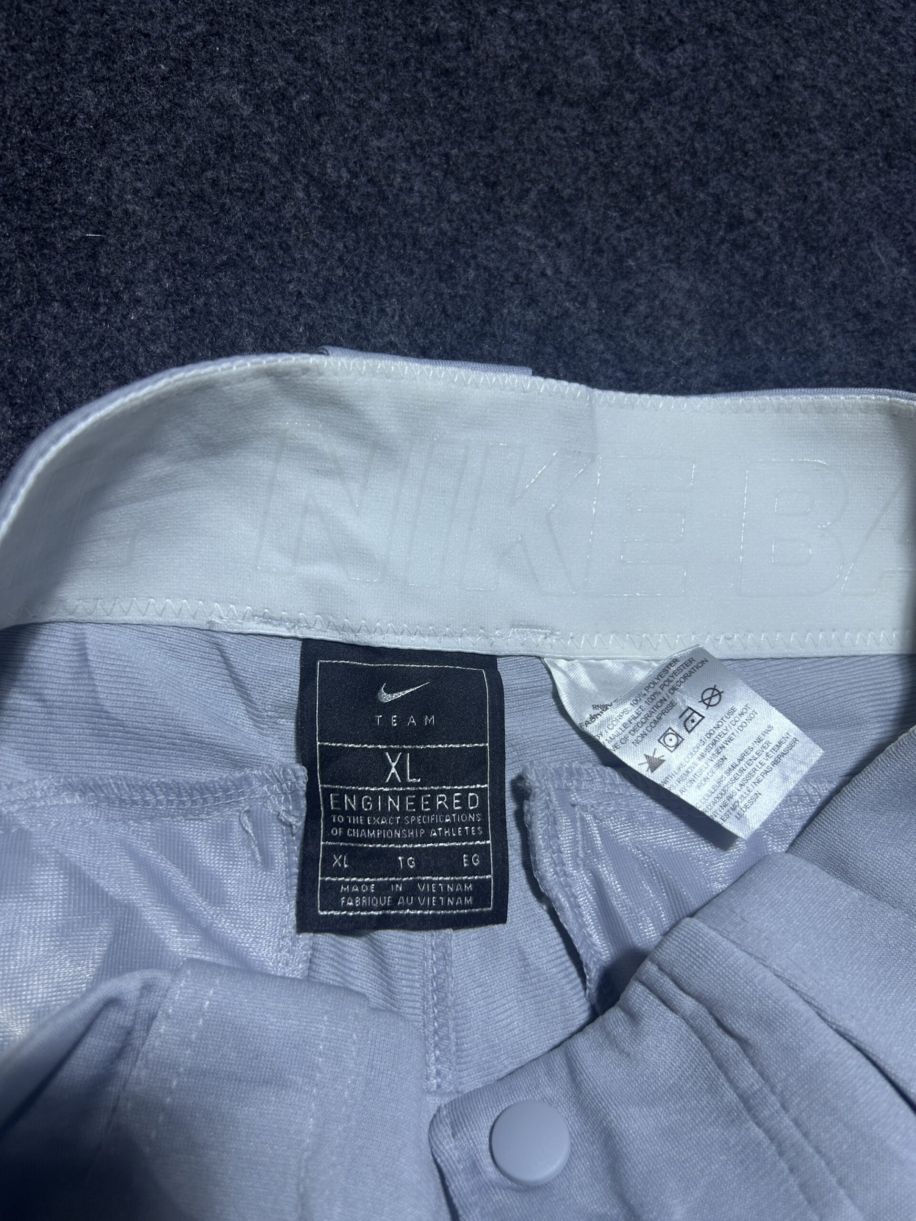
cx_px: 458
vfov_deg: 67.3
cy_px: 610
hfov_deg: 53.1
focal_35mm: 26
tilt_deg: -52.5
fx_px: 917
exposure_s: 1/122
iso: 32
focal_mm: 5.7
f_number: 1.5
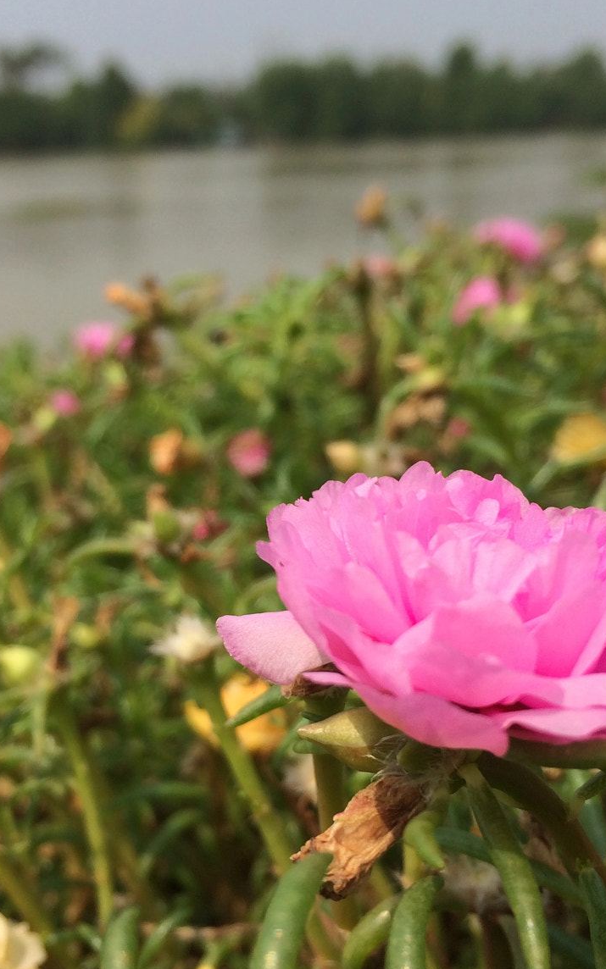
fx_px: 1136
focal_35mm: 43
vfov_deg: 46.2
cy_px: 484
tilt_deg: -17.1
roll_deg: +2.7
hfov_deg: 29.8
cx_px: 270
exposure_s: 1/2053
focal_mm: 4.15
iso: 32
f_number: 2.2
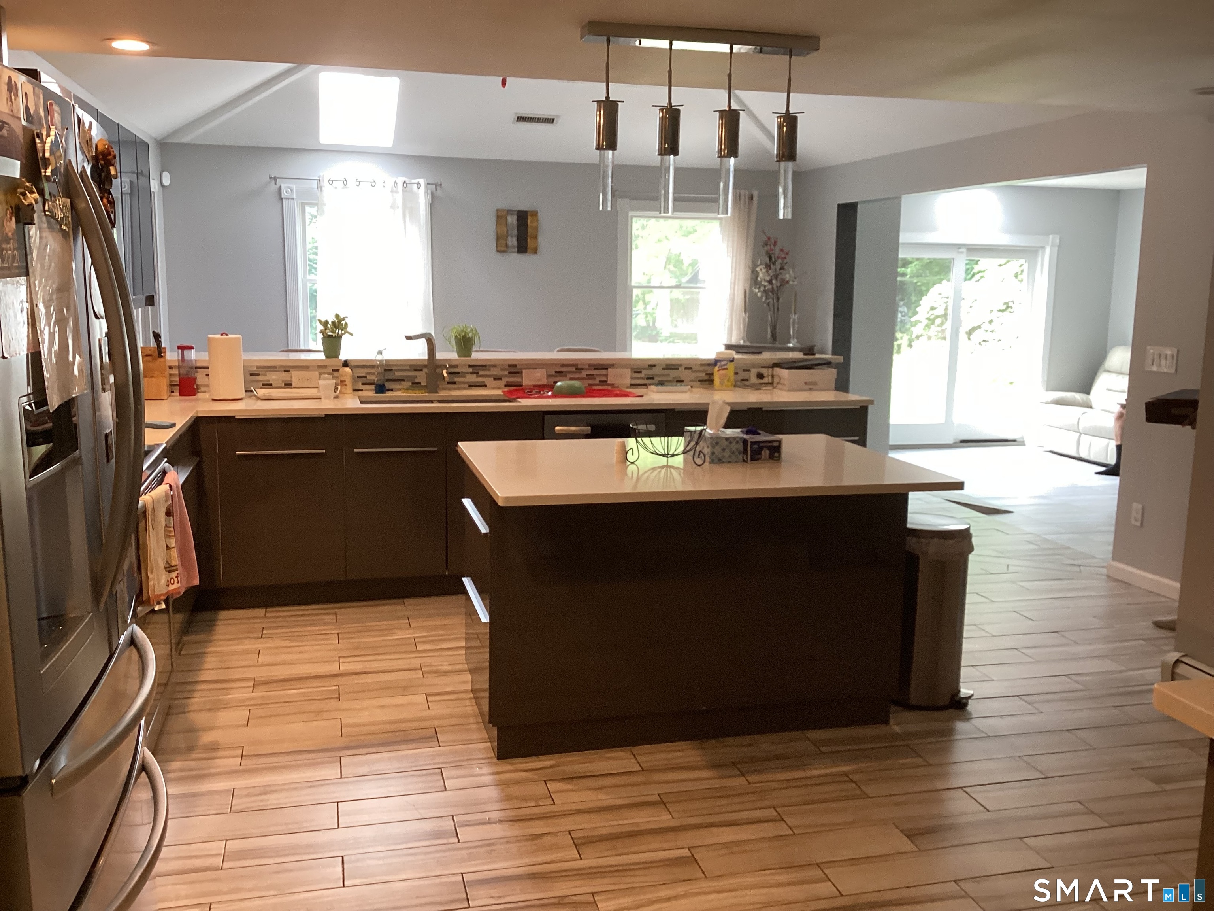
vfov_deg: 45.4
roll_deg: -0.2
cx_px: 607
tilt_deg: -8.6
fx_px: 1087
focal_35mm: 31
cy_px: 456
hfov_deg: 58.4
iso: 160
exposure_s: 1/60
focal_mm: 3.3
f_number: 2.4
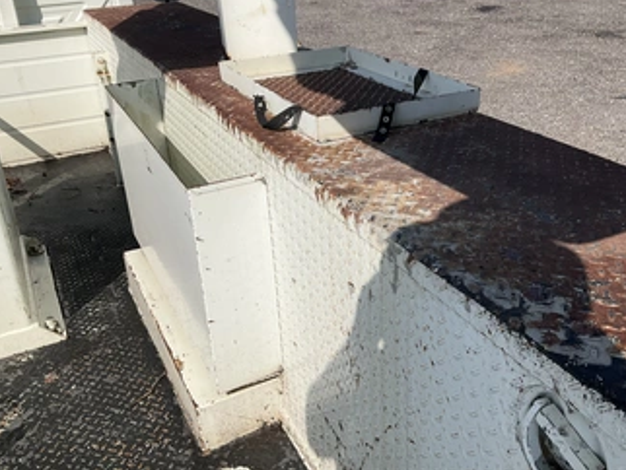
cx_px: 371
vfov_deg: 39.6
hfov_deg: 51.0
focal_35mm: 36
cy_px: 204
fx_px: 652
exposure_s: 1/3322
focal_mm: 3
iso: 25
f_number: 1.8
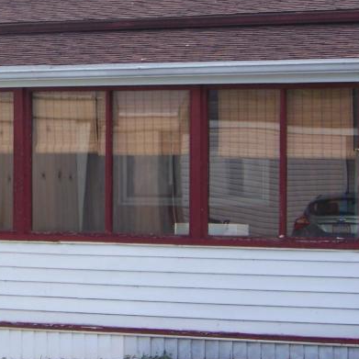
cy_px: 119
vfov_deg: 10.8
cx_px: 105
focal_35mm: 162
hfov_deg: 10.8
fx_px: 1901
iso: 64
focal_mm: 11.7
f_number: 3.2
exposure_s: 1/250
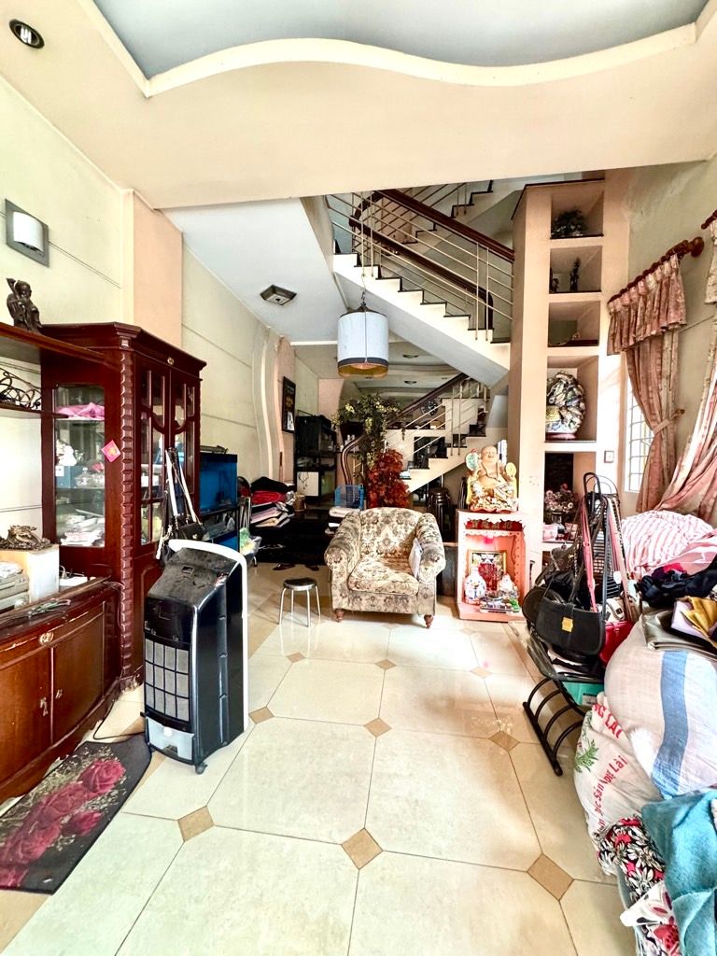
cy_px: 478
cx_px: 358
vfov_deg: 102.1
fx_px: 387
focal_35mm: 14
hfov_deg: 85.7
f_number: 2.2
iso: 320
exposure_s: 1/60
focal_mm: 2.22
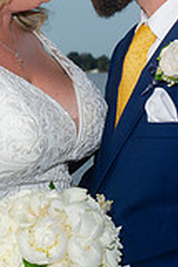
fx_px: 1434
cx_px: 72
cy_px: 119
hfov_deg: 7.1
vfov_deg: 10.7
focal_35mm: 193
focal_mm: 46
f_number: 8
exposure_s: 1/250
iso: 100
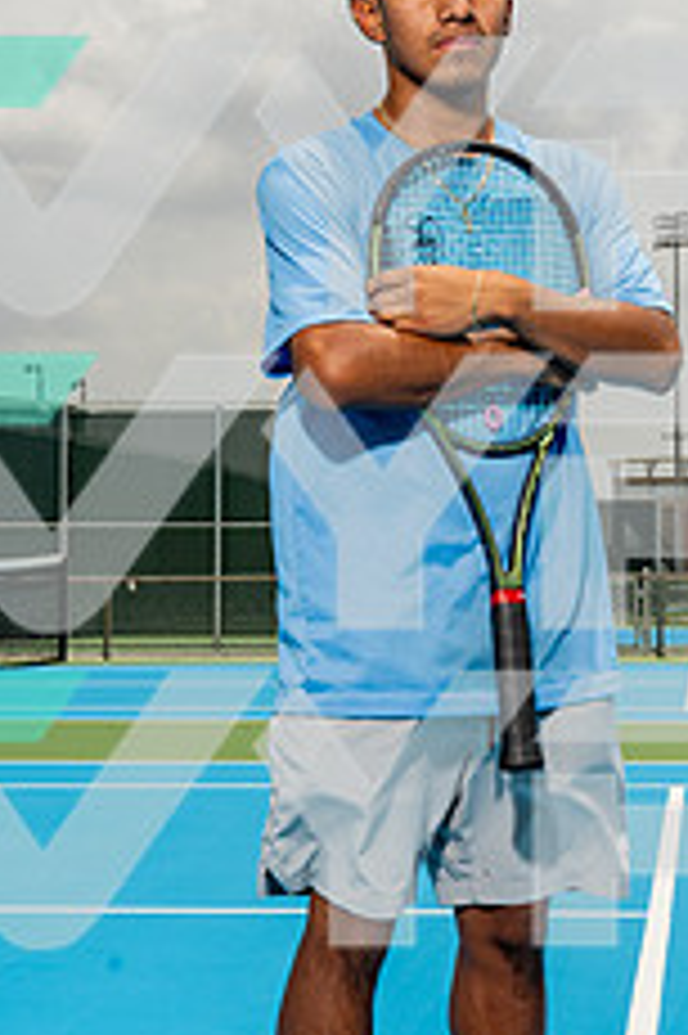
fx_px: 2813
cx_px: 490
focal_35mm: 98
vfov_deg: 20.8
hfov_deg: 13.9
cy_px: 495
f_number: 11
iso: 100
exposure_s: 1/200
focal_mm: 50
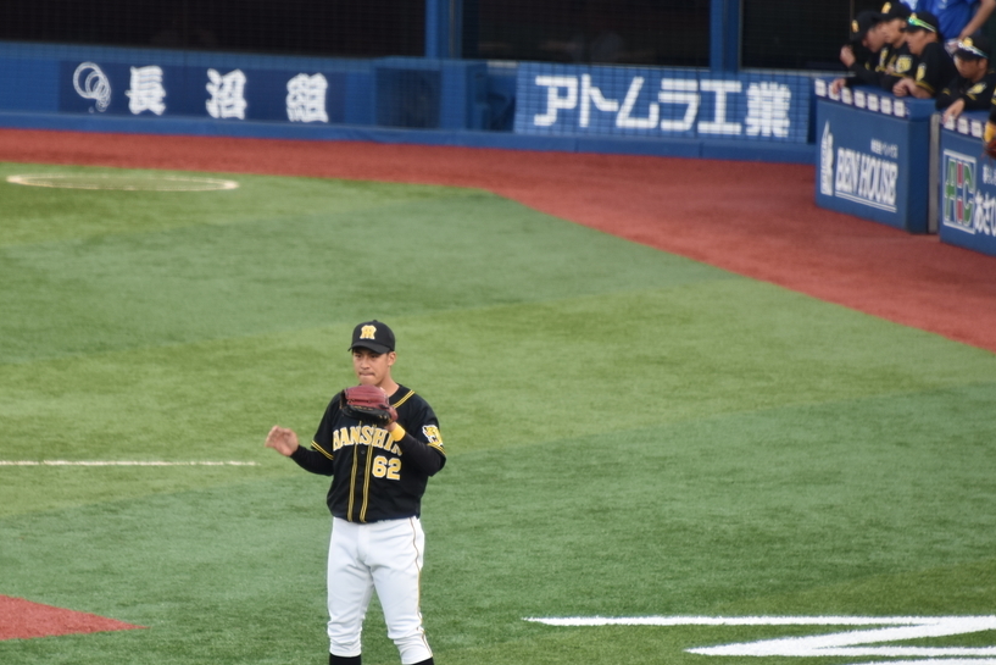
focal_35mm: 661
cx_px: 325
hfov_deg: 3.1
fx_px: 18290
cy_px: 360
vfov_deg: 2.1
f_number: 5.6
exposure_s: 1/160
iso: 400
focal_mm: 300
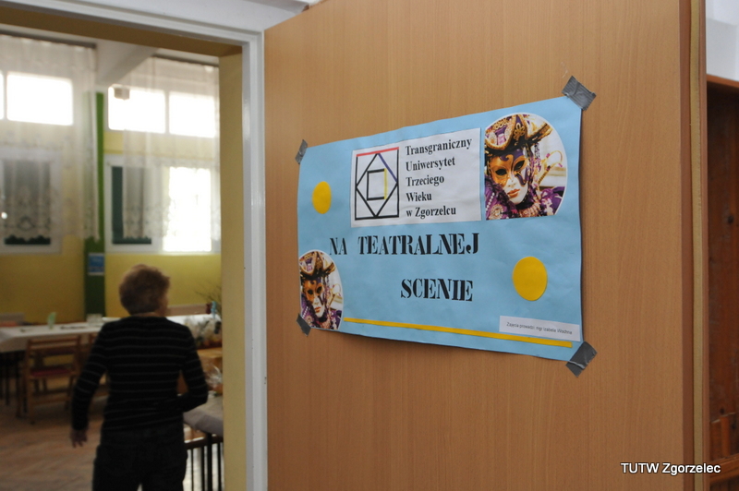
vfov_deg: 36.8
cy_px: 246
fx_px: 738
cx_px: 370
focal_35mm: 36
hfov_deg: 53.2
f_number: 5
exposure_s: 1/80
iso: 1000
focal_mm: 24
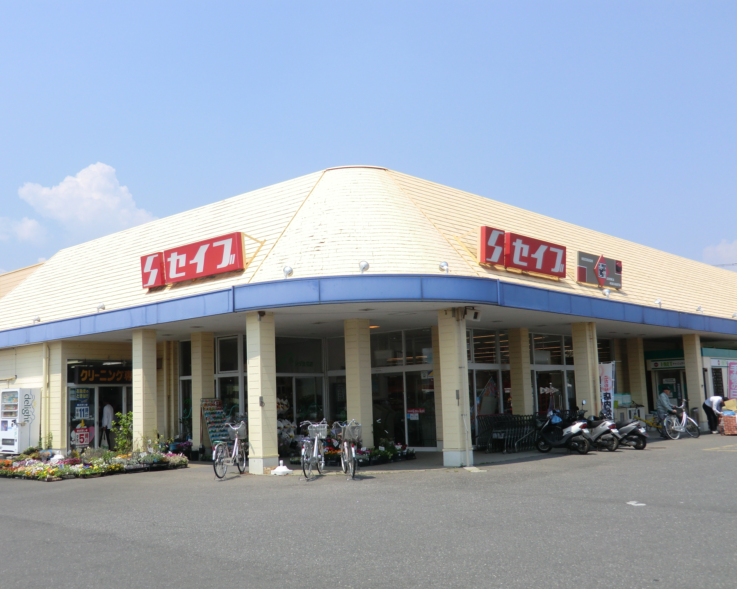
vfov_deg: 41.1
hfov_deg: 50.2
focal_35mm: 36
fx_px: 785
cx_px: 340
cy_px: 294
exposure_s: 1/640
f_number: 3.6
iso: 64
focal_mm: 6.1
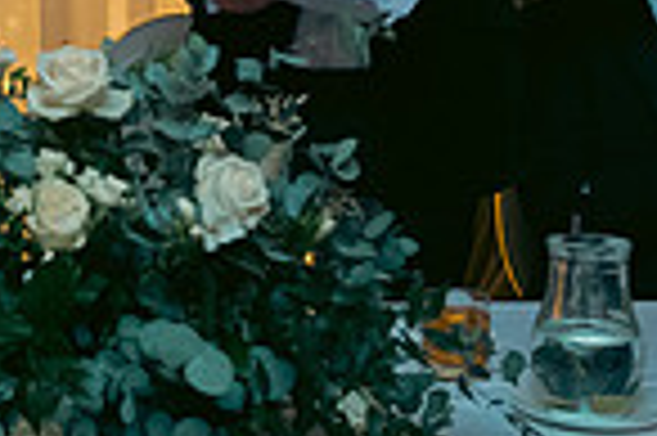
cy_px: -110
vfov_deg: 9.7
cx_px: -288
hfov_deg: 14.0
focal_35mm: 139
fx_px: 2534
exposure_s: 1/160
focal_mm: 35
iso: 800
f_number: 3.5
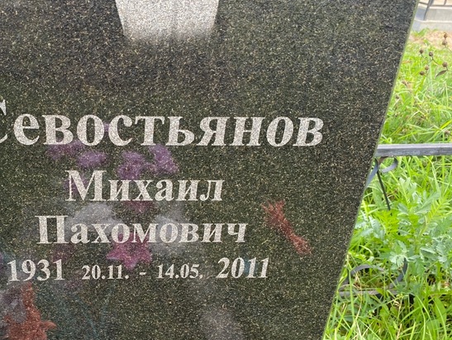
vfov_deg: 37.6
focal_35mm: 38
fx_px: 497
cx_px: 132
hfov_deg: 47.7
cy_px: 207
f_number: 1.8
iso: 32
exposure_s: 1/129
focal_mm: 4.25
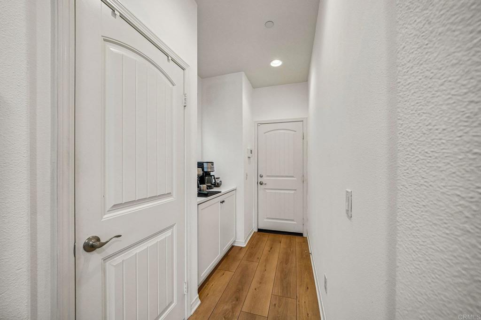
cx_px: 240
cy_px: 160
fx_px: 174
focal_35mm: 13
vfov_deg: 85.4
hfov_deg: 108.3
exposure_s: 1/30
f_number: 8
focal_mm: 13
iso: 1000
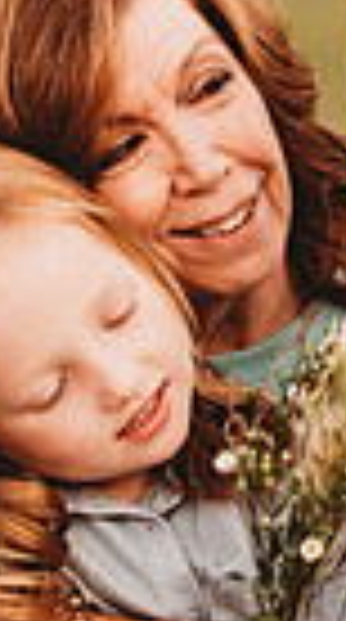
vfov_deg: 7.4
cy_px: 428
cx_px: 252
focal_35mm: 291
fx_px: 4776
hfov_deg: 4.1
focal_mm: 85
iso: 125
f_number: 2.2
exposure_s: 1/125
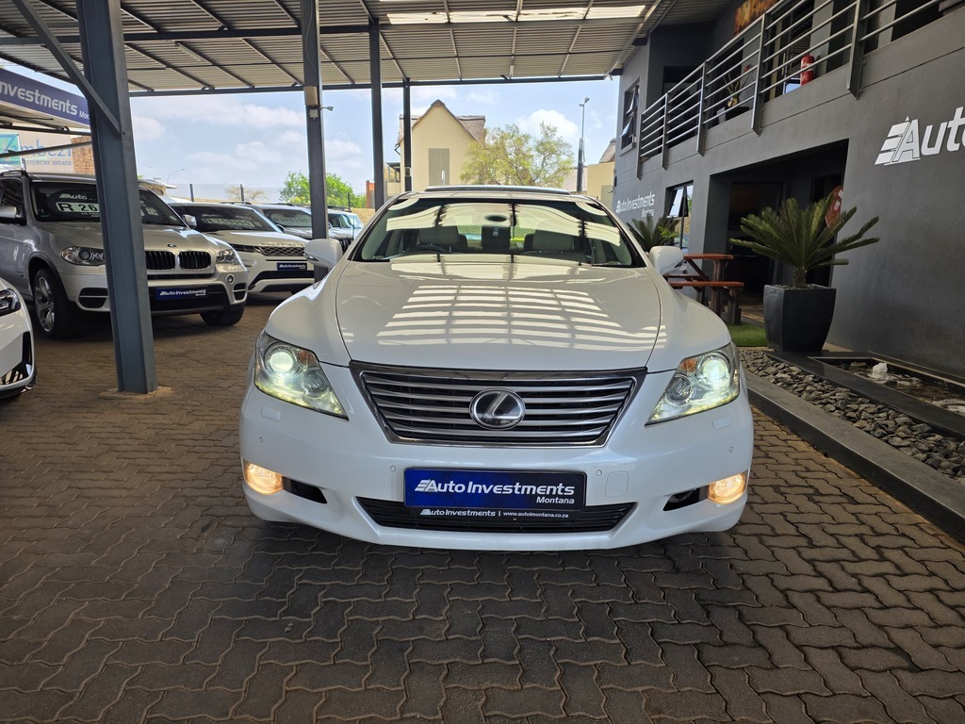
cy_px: 362
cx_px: 482
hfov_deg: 73.9
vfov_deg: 58.9
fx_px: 641
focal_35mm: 23
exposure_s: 1/2252
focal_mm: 6.25
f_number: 1.7
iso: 80
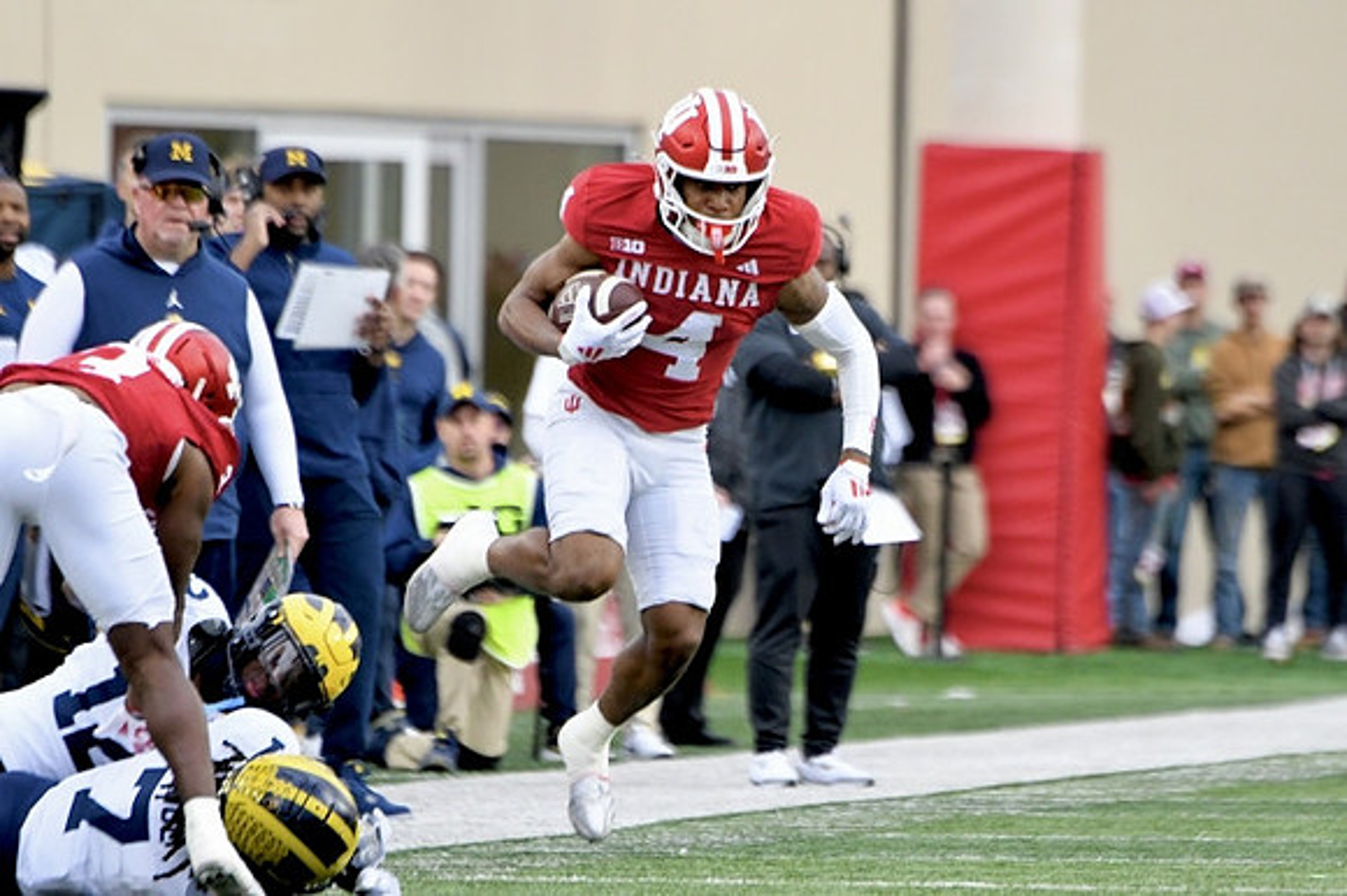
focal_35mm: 600
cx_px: 674
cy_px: 448
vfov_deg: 2.3
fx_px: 22436
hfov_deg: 3.4
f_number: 5.6
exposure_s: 1/1000
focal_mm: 400
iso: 2500
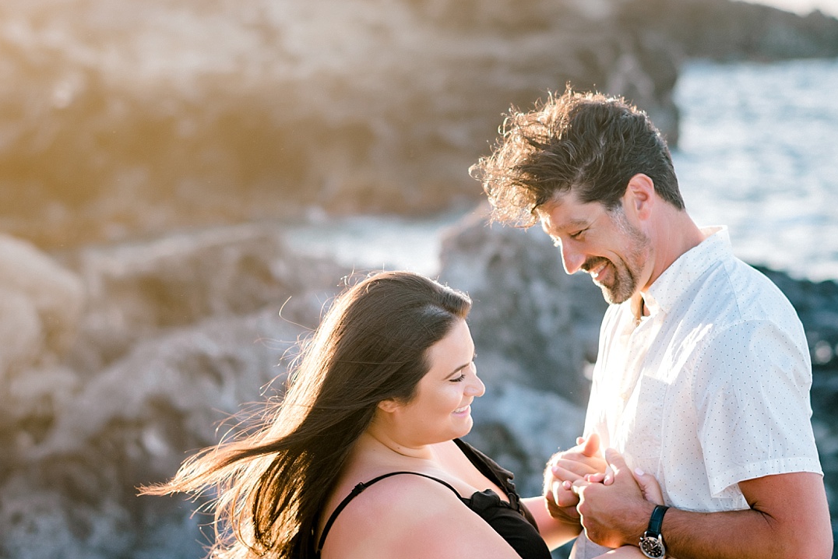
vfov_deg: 14.1
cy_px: 304
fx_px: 2258
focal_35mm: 97
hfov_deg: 21.0
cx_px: 533
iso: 200
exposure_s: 1/800
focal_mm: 58
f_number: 2.2
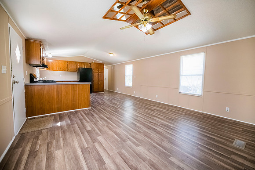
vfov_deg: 81.2
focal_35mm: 14
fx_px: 99
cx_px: 128
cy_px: 85
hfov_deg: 104.2
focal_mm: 14
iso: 2500
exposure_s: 1/320
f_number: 4.5
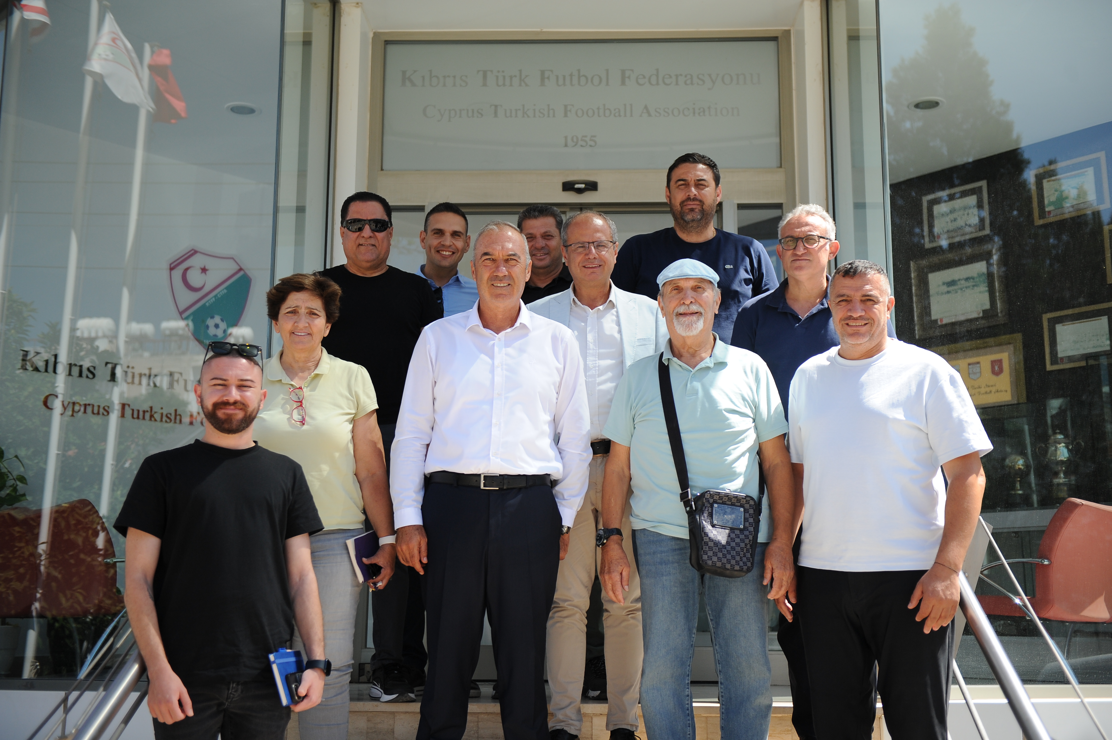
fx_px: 1296
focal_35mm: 42
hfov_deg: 46.4
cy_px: 370
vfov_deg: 31.9
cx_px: 556
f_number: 2.8
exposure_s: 1/3200
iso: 500
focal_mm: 42
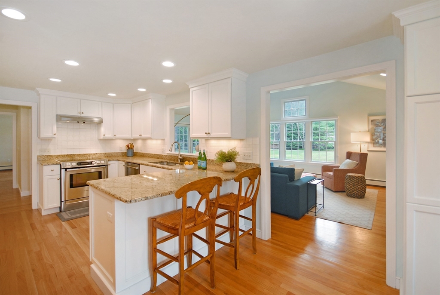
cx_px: 220
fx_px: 184
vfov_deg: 77.5
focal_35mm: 15
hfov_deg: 100.3
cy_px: 148
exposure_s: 1/60
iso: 400
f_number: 5
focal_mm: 10
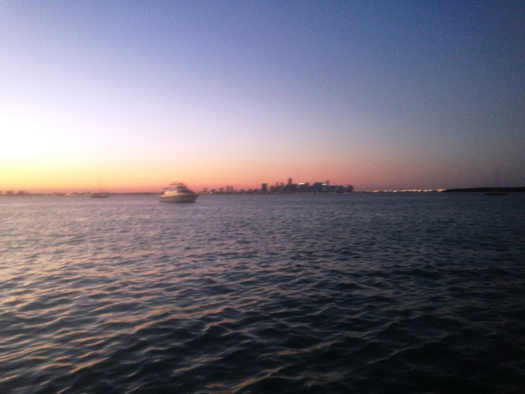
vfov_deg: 42.9
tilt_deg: +0.4
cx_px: 262
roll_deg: +2.1
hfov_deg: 55.4
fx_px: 500
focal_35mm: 33
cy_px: 197
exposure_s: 1/20
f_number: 2.4
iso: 250
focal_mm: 4.12
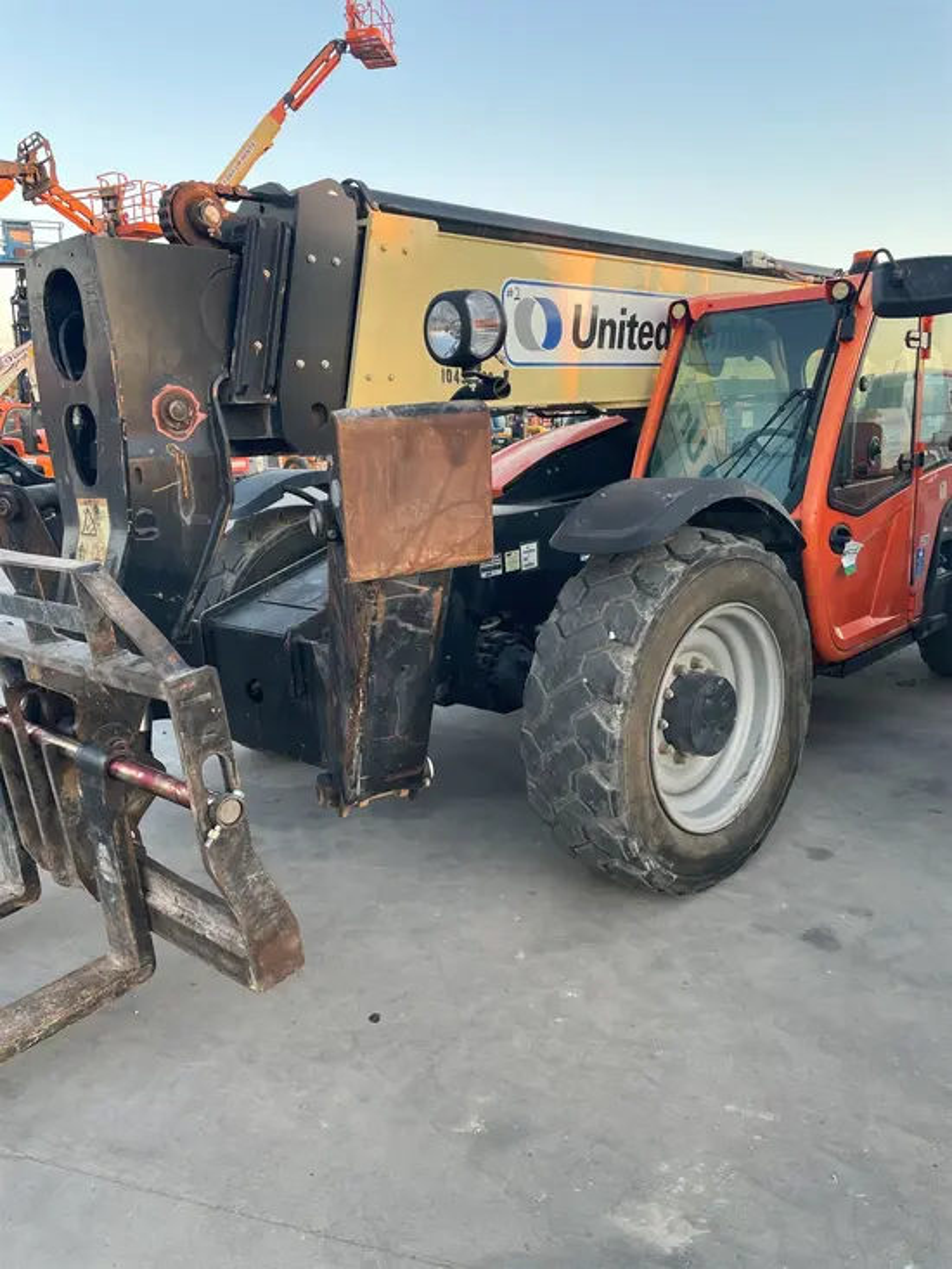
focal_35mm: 26
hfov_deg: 53.1
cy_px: 634
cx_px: 476
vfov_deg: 67.3
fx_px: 953
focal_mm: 4.2
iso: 64
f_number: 1.6
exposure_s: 1/121
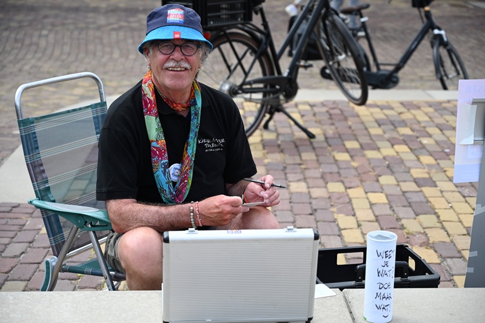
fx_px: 942
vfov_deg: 19.4
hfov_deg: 28.9
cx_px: 242
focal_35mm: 70
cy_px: 162
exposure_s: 1/3200
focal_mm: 70
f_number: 4
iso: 500
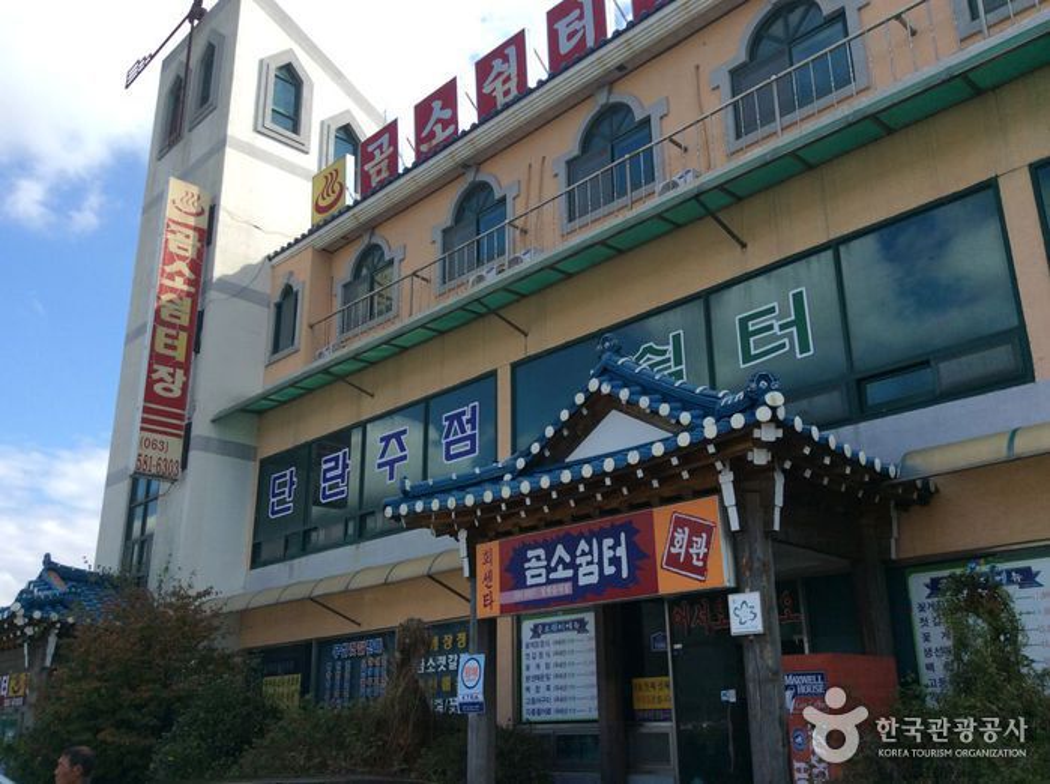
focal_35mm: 33
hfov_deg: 55.4
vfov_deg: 42.8
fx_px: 999
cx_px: 525
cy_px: 392
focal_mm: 3.3
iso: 32
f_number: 2.4
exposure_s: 1/880
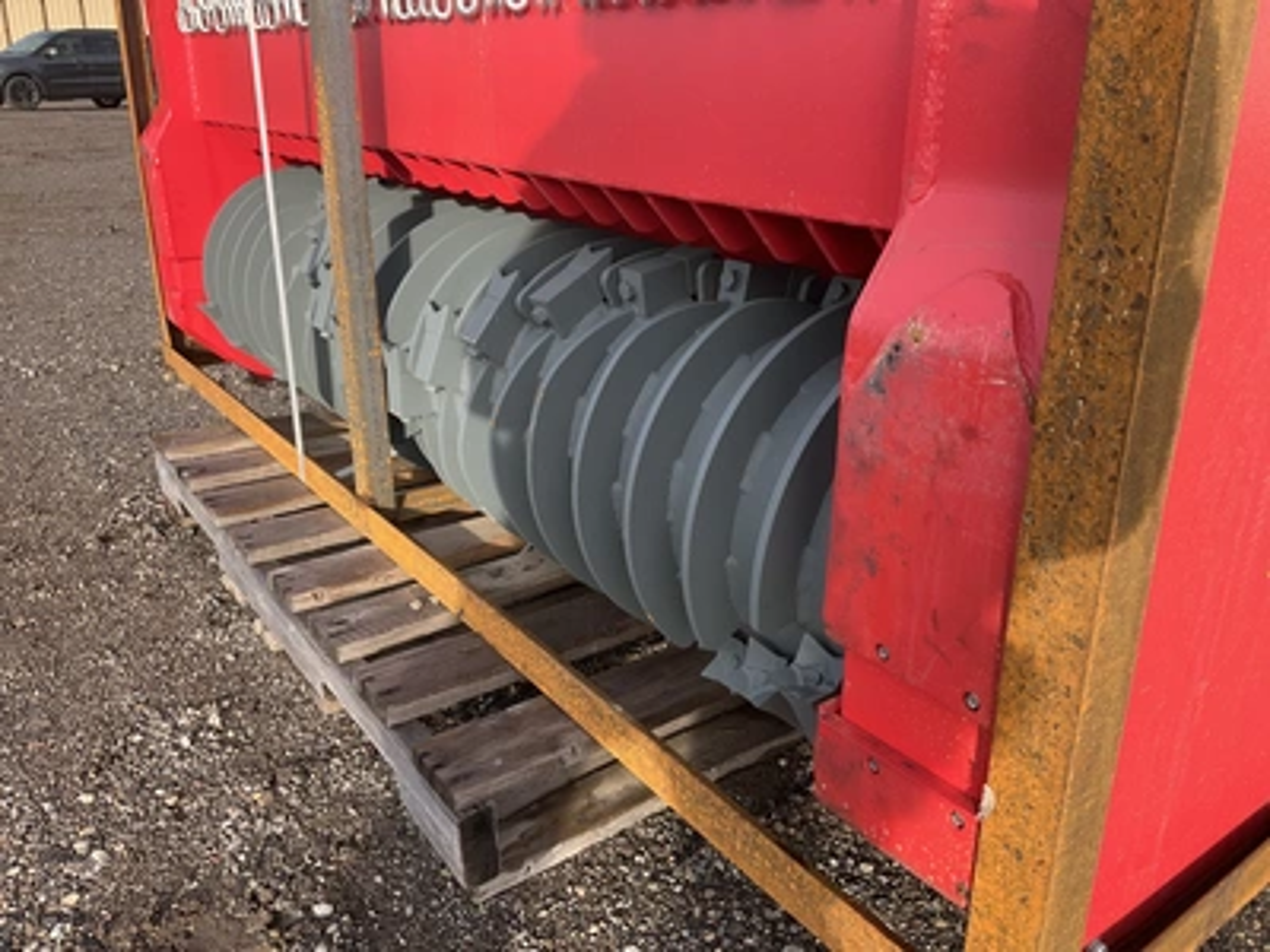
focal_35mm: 29
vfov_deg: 48.2
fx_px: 1064
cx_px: 635
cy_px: 476
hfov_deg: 61.7
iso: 25
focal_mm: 3
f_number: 1.8
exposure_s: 1/342
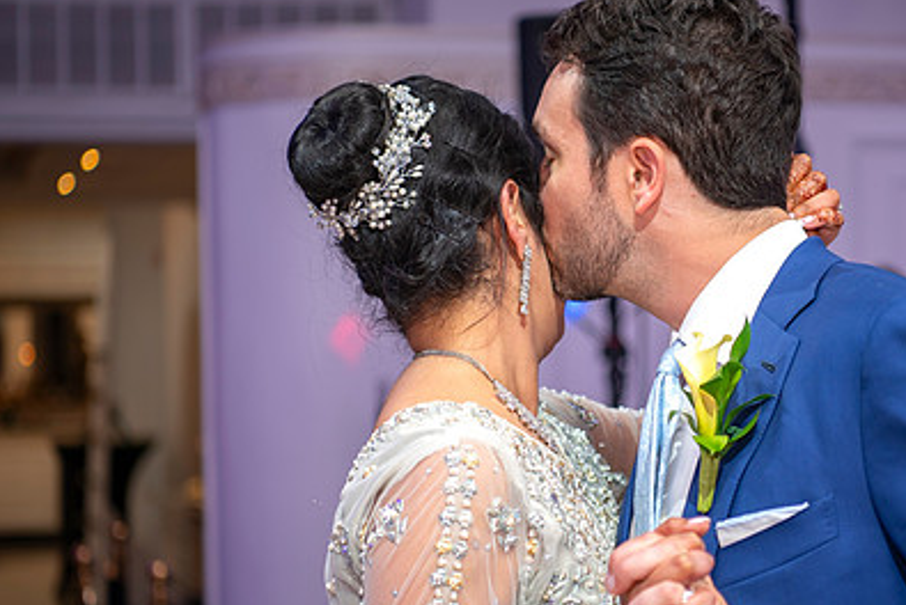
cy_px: 370
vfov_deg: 12.6
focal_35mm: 109
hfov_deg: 18.7
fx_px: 2745
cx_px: 597
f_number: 2.8
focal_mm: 70
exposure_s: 1/125
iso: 800
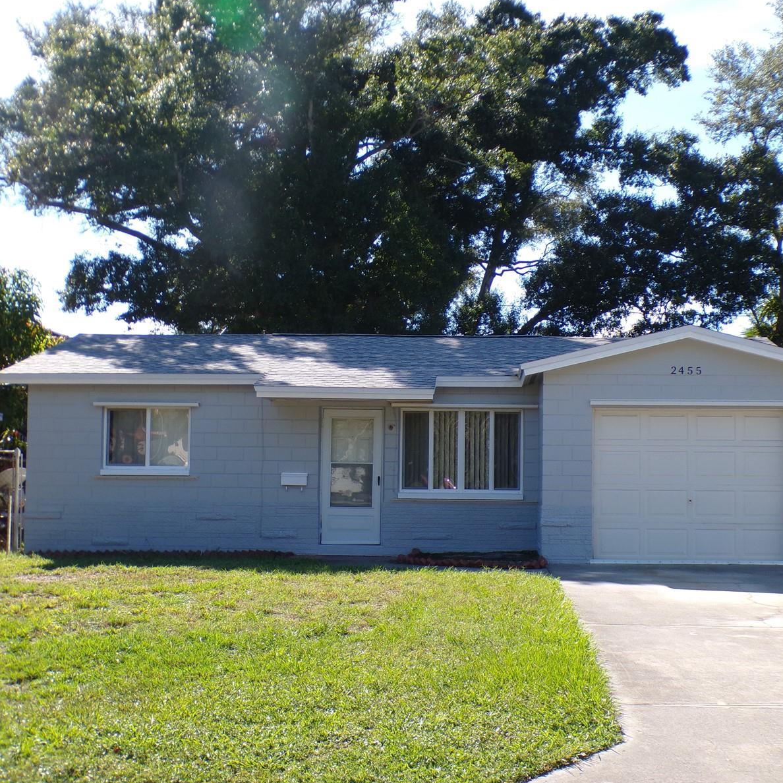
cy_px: 392
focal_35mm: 50
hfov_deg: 34.0
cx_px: 453
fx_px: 1280
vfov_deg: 34.0
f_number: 3.4
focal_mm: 7.6
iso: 100
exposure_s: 1/500
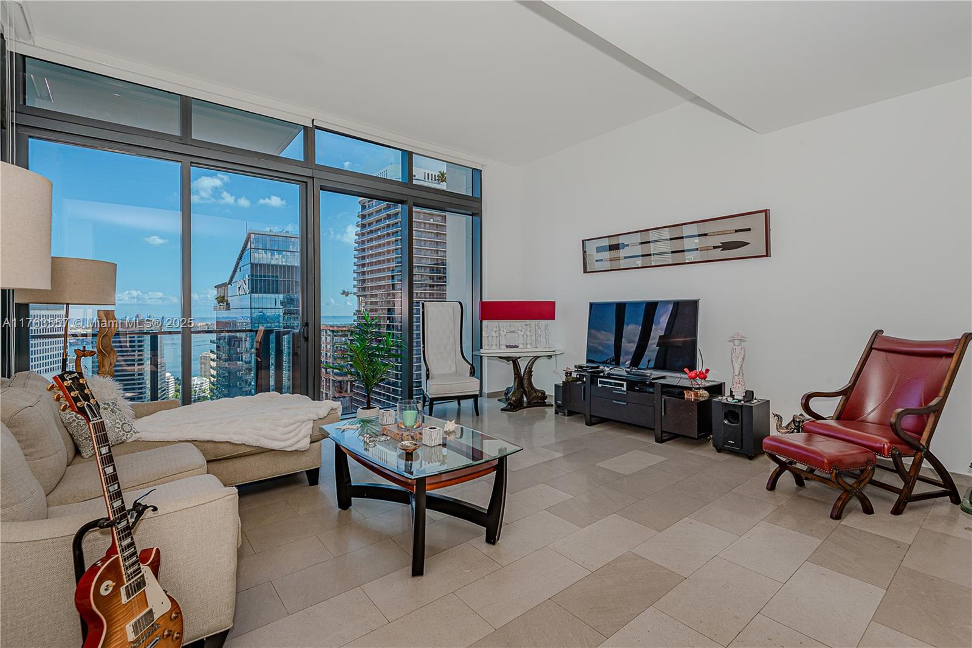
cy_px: 324
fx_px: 432
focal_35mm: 16
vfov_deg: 73.7
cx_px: 486
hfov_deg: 96.7
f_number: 8
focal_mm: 16
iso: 200
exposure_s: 1/160
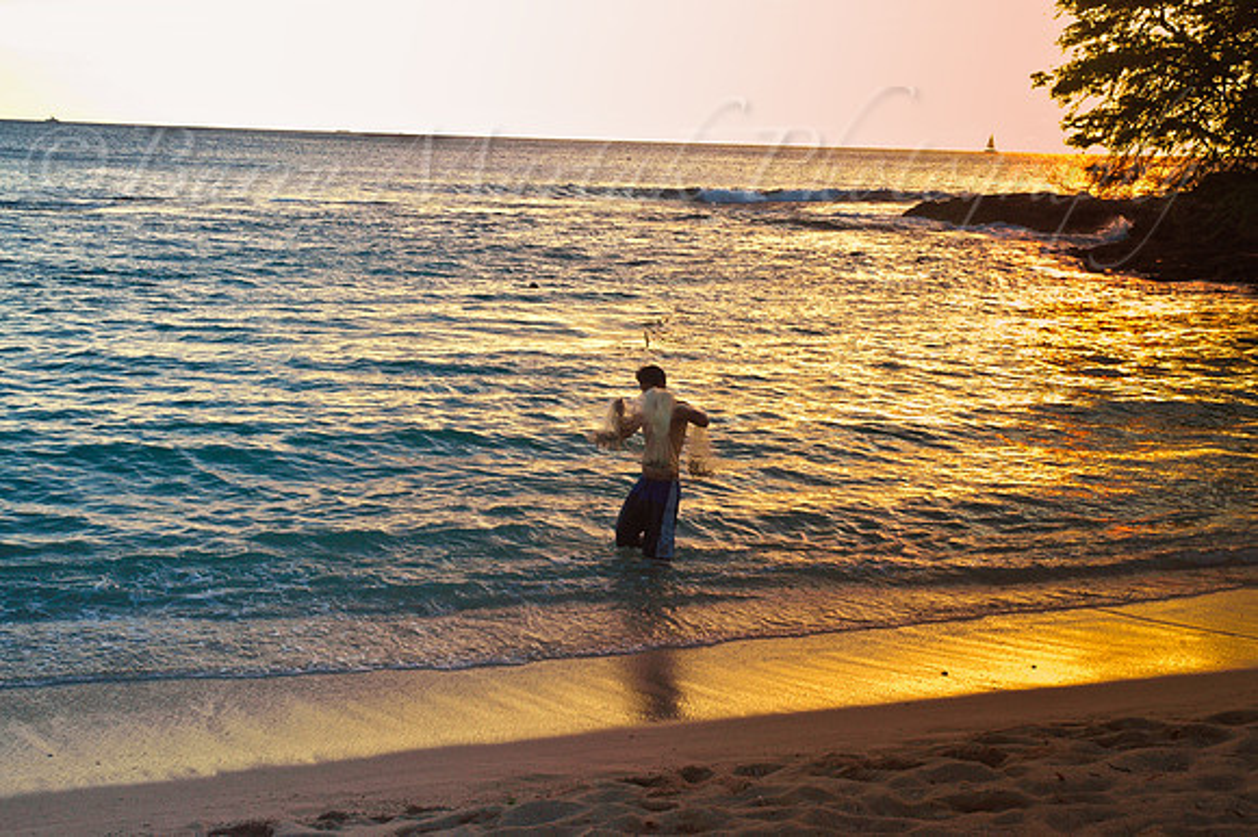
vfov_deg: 25.7
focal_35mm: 52
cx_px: 629
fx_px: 1833
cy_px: 418
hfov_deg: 37.9
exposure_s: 1/50
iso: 500
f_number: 14
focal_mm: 35
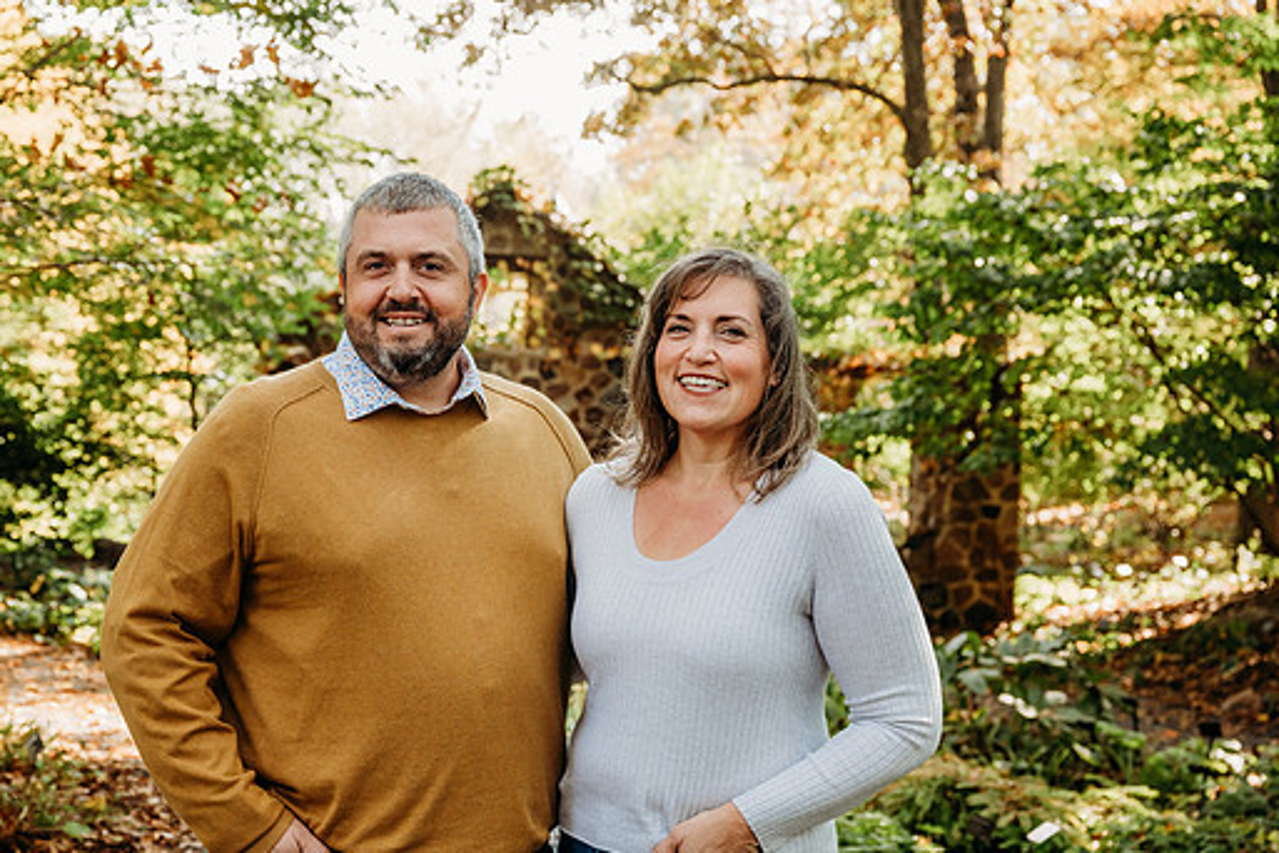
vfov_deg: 26.0
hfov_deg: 38.1
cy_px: 438
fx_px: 1847
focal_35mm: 52
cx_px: 563
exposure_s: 1/320
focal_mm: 46
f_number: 4.5
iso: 500
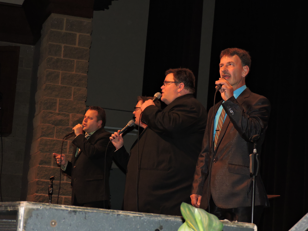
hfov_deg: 19.6
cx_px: 154
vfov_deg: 14.8
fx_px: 890
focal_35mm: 100
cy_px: 116
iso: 800
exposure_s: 1/60
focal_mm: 17.8
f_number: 4.1
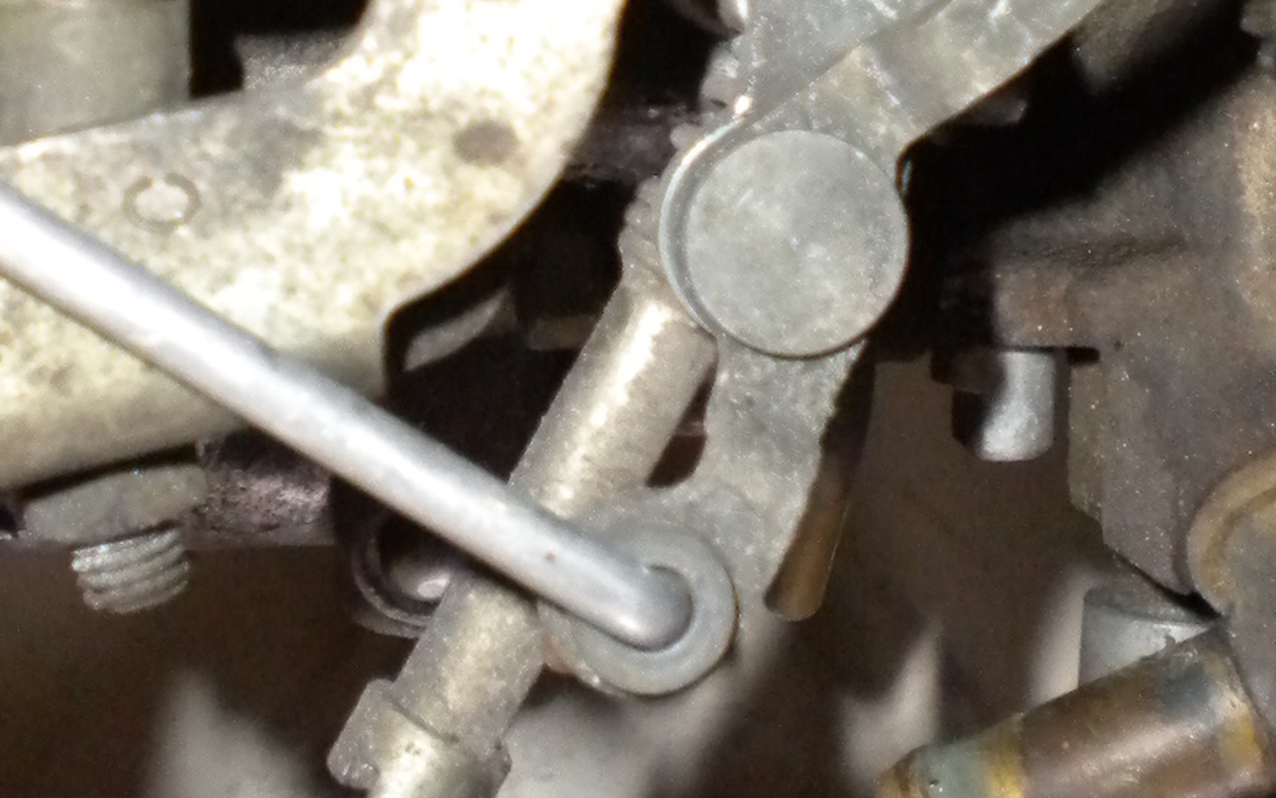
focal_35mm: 98
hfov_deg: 21.1
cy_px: -246
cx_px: 396
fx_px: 3409
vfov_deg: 12.9
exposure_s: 1/30
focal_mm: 6.3
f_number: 3.1
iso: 400
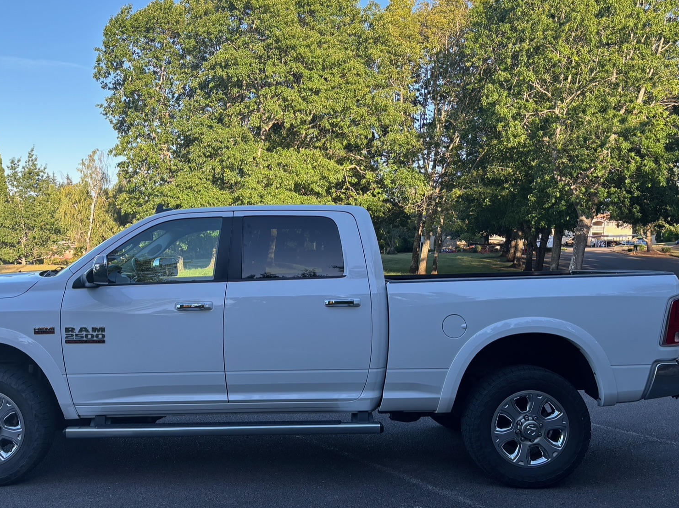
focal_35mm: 36
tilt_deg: -5.8
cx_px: 282
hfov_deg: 51.1
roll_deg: -2.1
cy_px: 292
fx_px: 706
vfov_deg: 39.5
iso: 50
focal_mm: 5.96
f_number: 1.6
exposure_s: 1/466
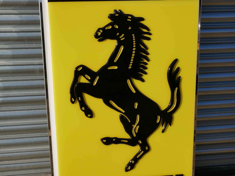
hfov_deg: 38.2
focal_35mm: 50
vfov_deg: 29.1
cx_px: 118
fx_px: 340
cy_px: 88
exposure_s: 1/400
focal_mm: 25
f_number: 10
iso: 200
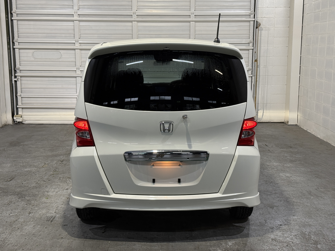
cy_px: 126
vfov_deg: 30.3
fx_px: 465
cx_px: 168
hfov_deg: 39.7
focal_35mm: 48
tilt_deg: -9.1
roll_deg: -0.4
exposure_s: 1/60
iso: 80
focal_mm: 6.76
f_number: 1.78
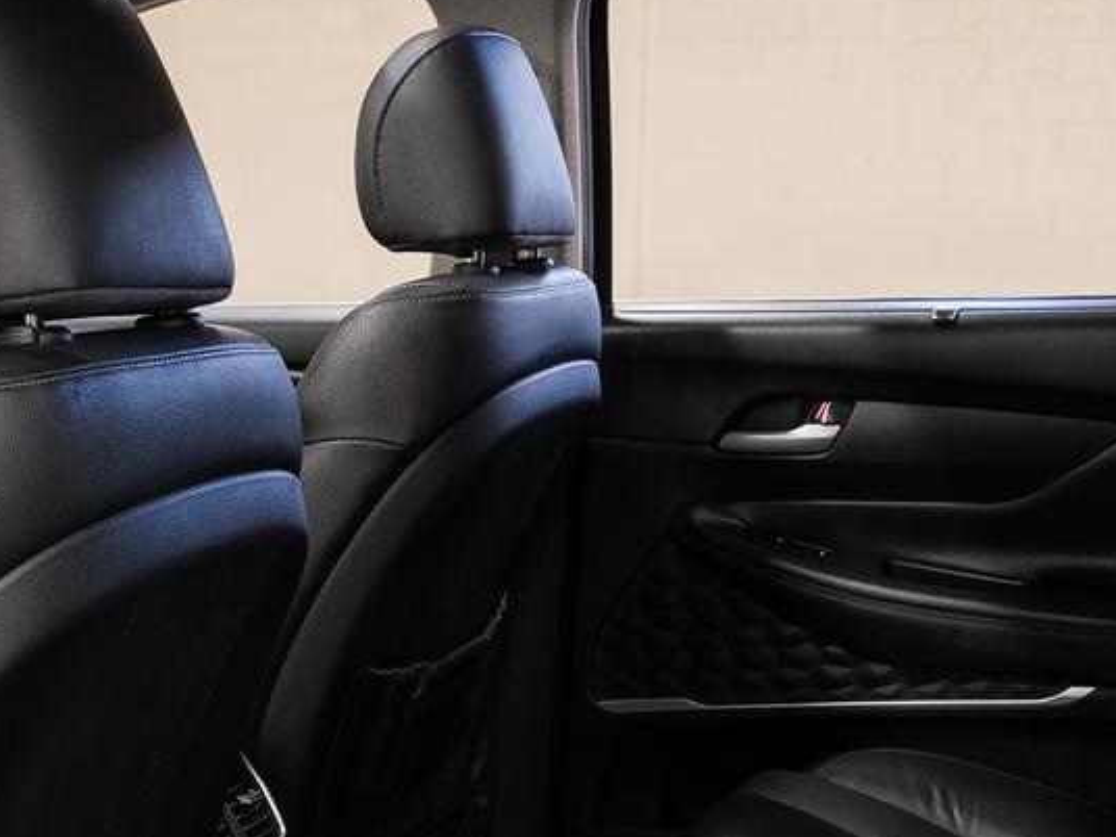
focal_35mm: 62
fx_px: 1999
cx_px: 487
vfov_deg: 23.1
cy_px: 752
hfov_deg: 31.2
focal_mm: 24
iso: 100
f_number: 5.6
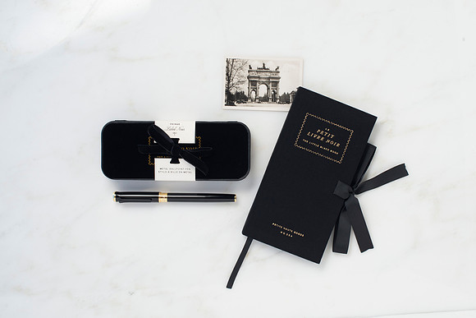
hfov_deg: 37.0
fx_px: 711
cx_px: 253
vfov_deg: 25.2
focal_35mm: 54
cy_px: 169
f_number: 10
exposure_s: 1/80
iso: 250
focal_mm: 50
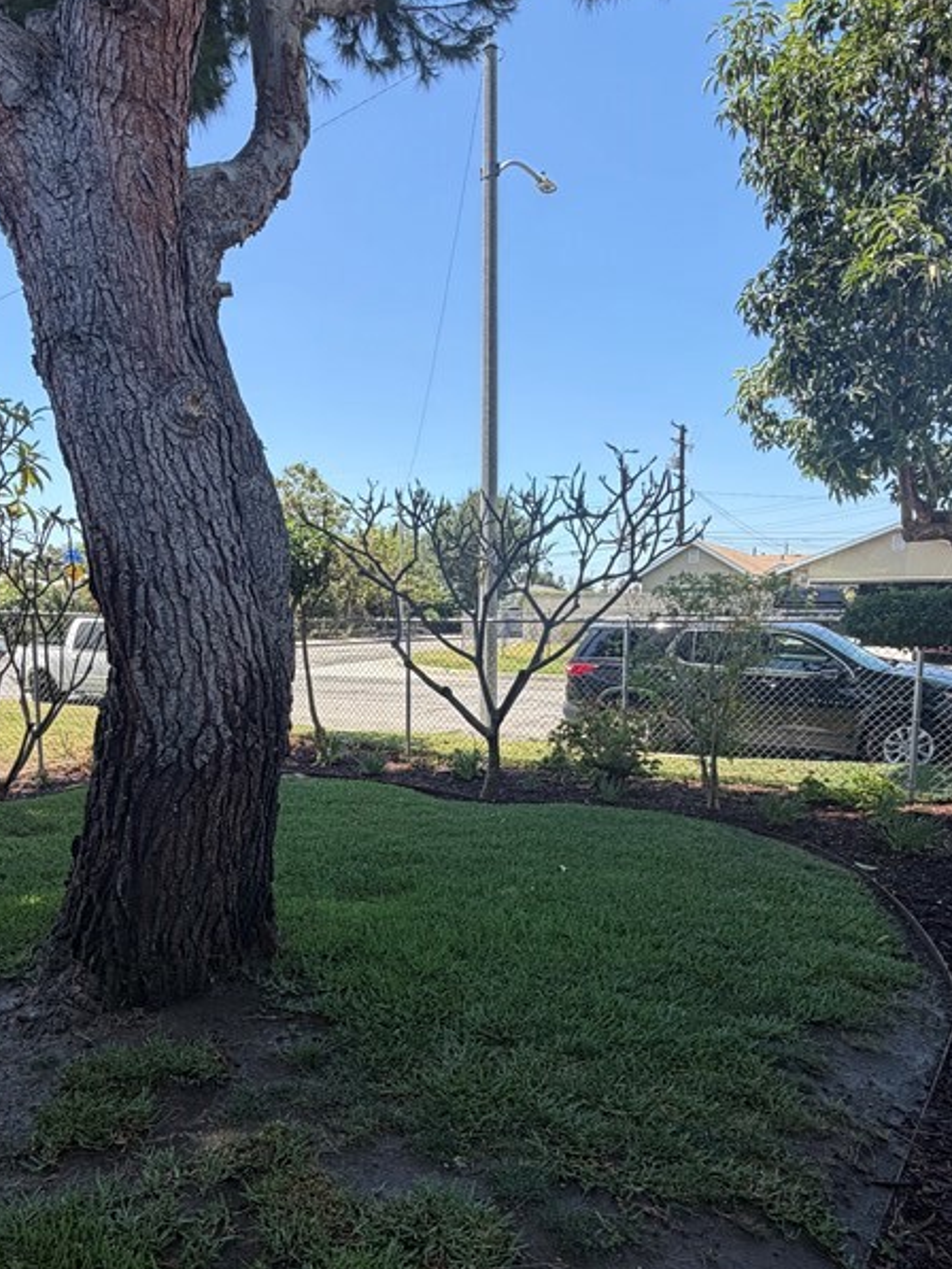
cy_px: 725
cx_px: 378
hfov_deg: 56.4
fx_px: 880
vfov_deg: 71.2
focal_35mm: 24
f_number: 2.2
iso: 40
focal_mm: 2.22
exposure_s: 1/579
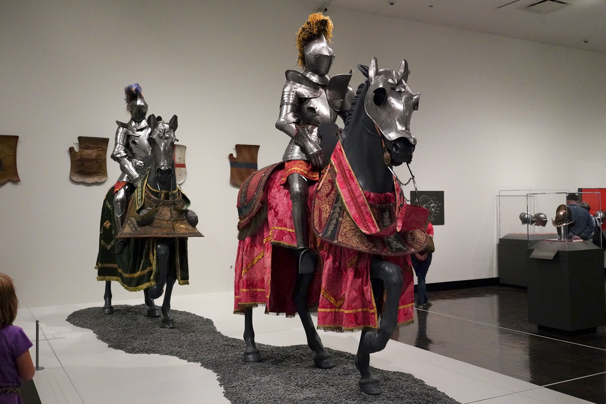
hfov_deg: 55.8
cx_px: 303
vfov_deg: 38.9
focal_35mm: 34
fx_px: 572
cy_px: 202
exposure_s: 1/100
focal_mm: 34
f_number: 5
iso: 8000
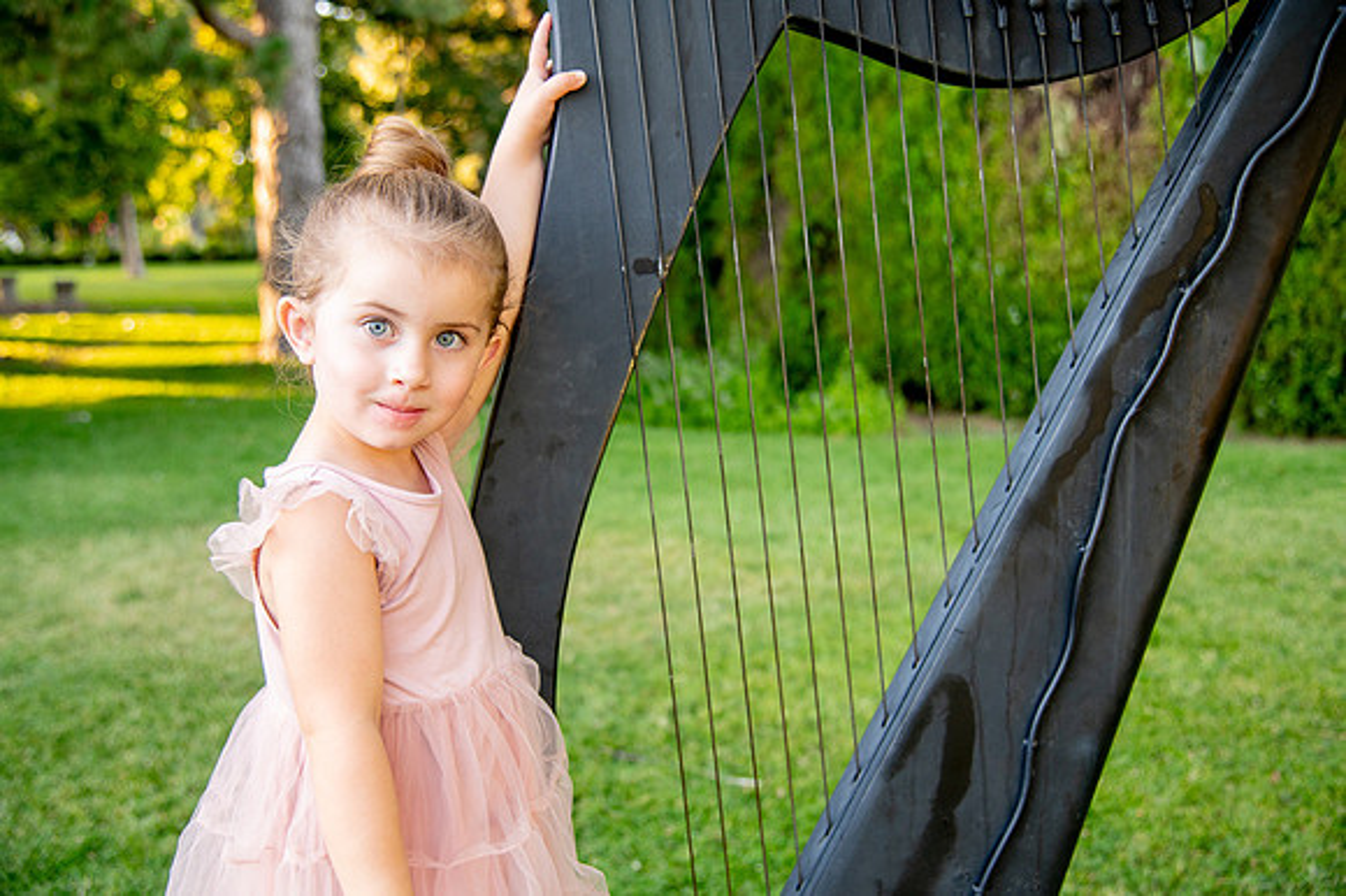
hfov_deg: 50.7
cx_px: 673
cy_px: 448
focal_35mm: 38
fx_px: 1420
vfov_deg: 35.0
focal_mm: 38
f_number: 4
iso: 640
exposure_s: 1/200
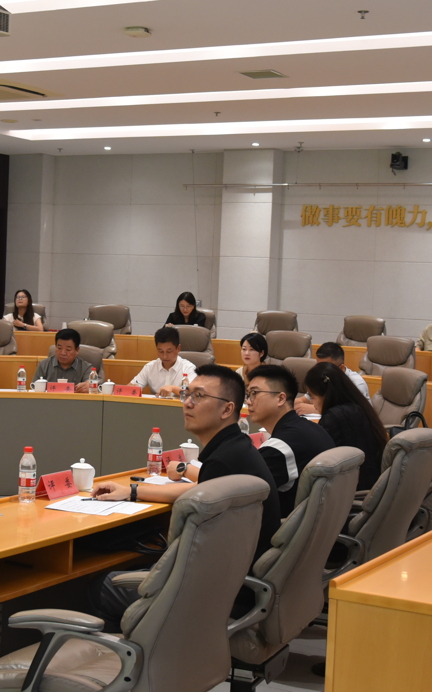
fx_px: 1224
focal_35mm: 65
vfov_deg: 31.5
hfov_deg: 20.0
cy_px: 340
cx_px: 186
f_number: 4
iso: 1100
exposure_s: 1/60
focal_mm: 31
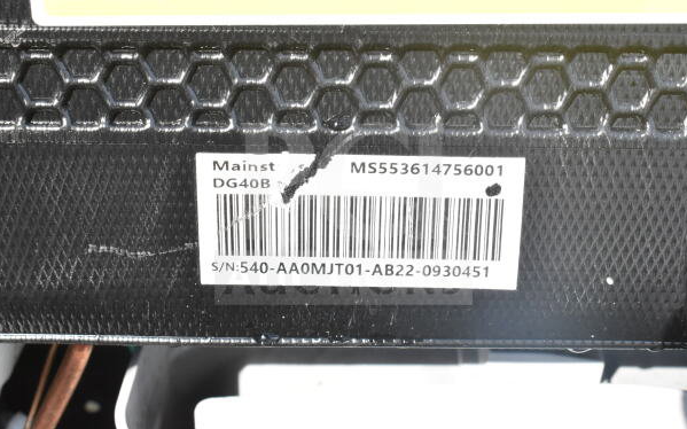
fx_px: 1020
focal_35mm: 55
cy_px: 214
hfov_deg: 37.2
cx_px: 343
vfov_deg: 23.7
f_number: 13
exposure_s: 1/500
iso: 1600
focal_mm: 35
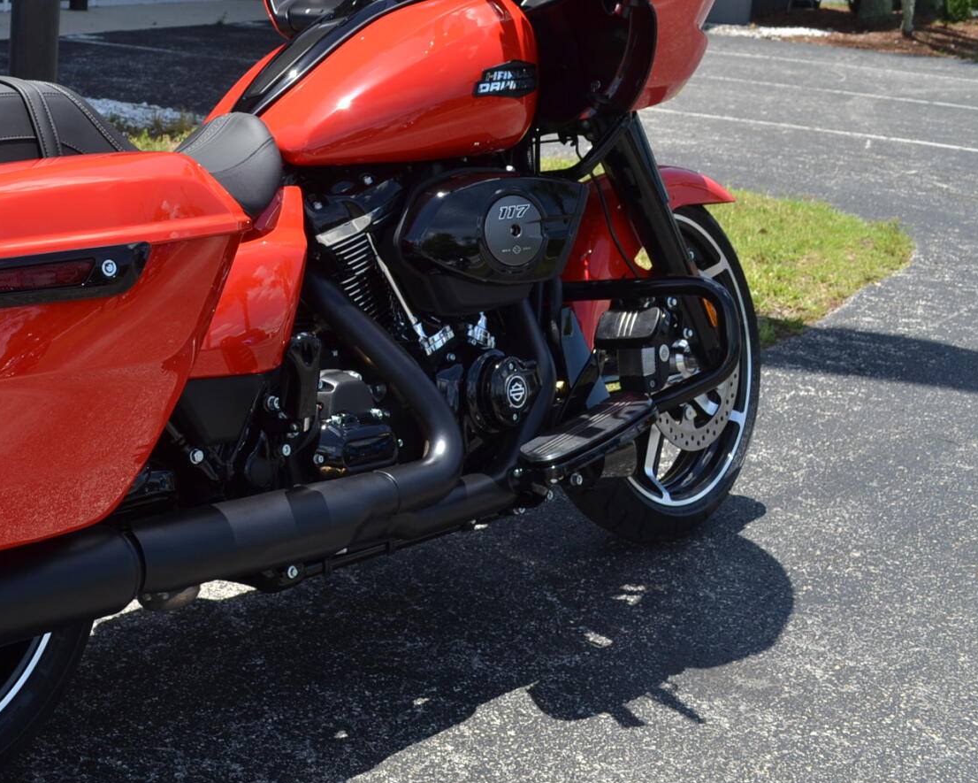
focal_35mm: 56
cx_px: 145
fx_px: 1621
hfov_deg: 32.3
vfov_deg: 27.0
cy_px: 250
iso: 100
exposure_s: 1/200
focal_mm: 22
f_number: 7.1
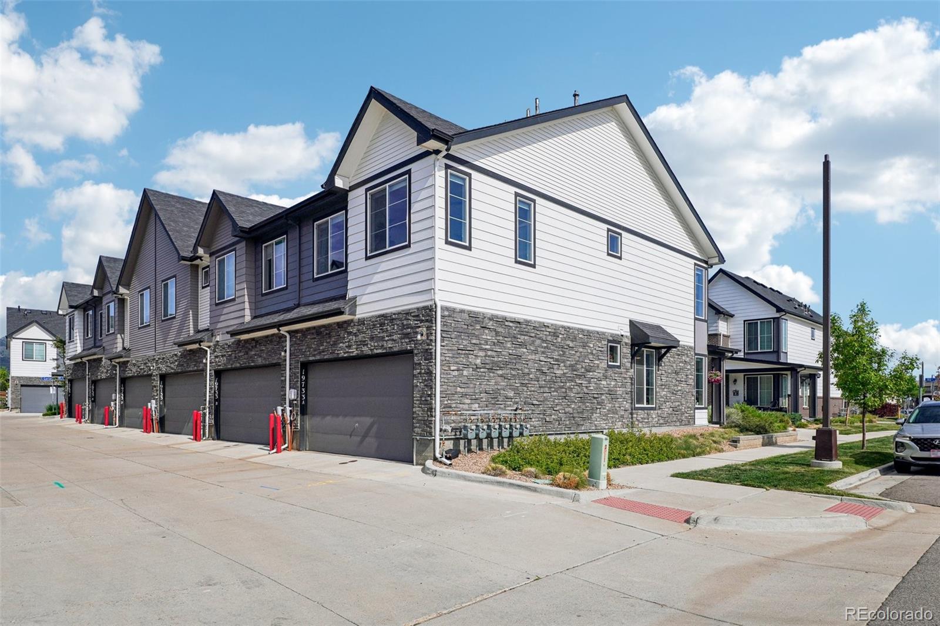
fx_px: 548
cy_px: 313
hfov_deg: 81.2
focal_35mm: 21
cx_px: 470
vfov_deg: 59.5
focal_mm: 14
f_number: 8
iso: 100
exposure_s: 1/750
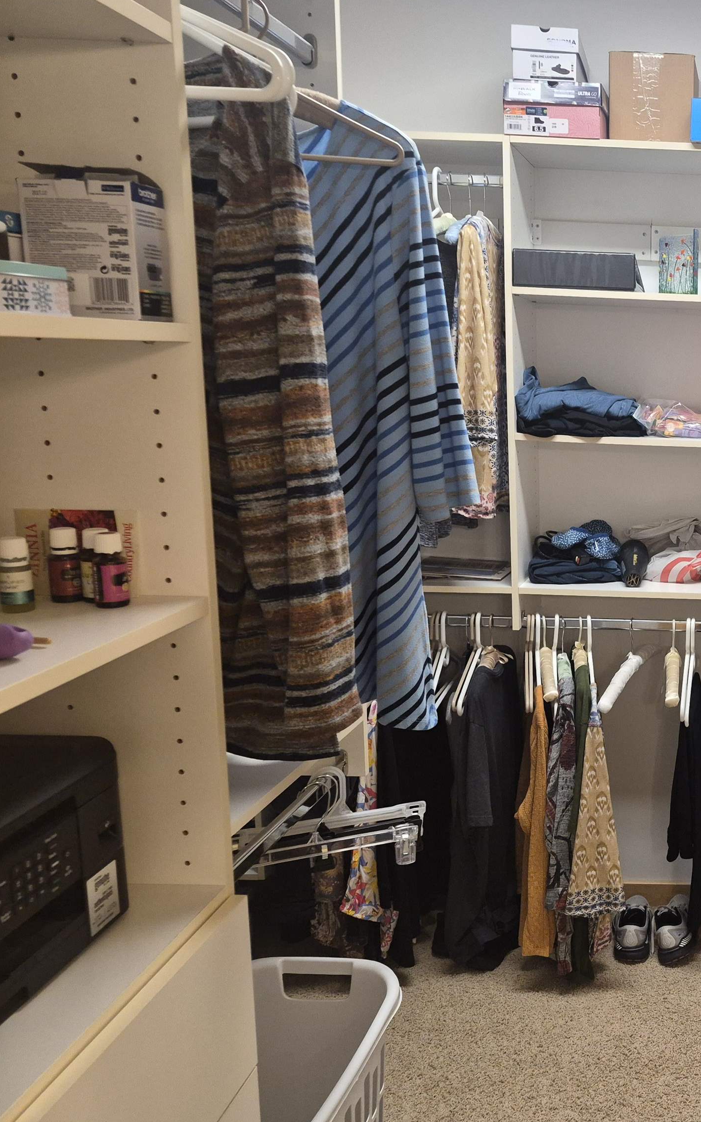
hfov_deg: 33.7
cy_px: 566
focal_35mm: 33
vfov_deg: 58.2
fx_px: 1009
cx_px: 757
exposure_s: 1/120
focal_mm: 5.4
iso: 640
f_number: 1.8
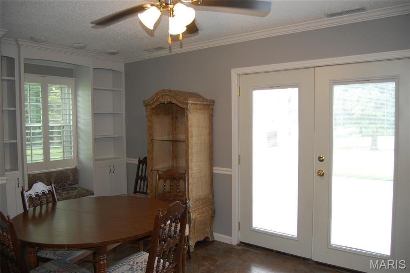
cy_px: 136
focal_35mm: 27
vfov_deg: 47.8
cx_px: 205
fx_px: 307
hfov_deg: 67.4
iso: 400
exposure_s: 1/80
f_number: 3.5
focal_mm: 18
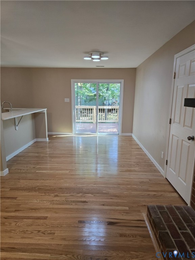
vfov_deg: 73.9
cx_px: 98
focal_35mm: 23
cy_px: 130
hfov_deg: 58.9
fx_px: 173
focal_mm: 6.3
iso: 125
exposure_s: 1/120
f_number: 1.7
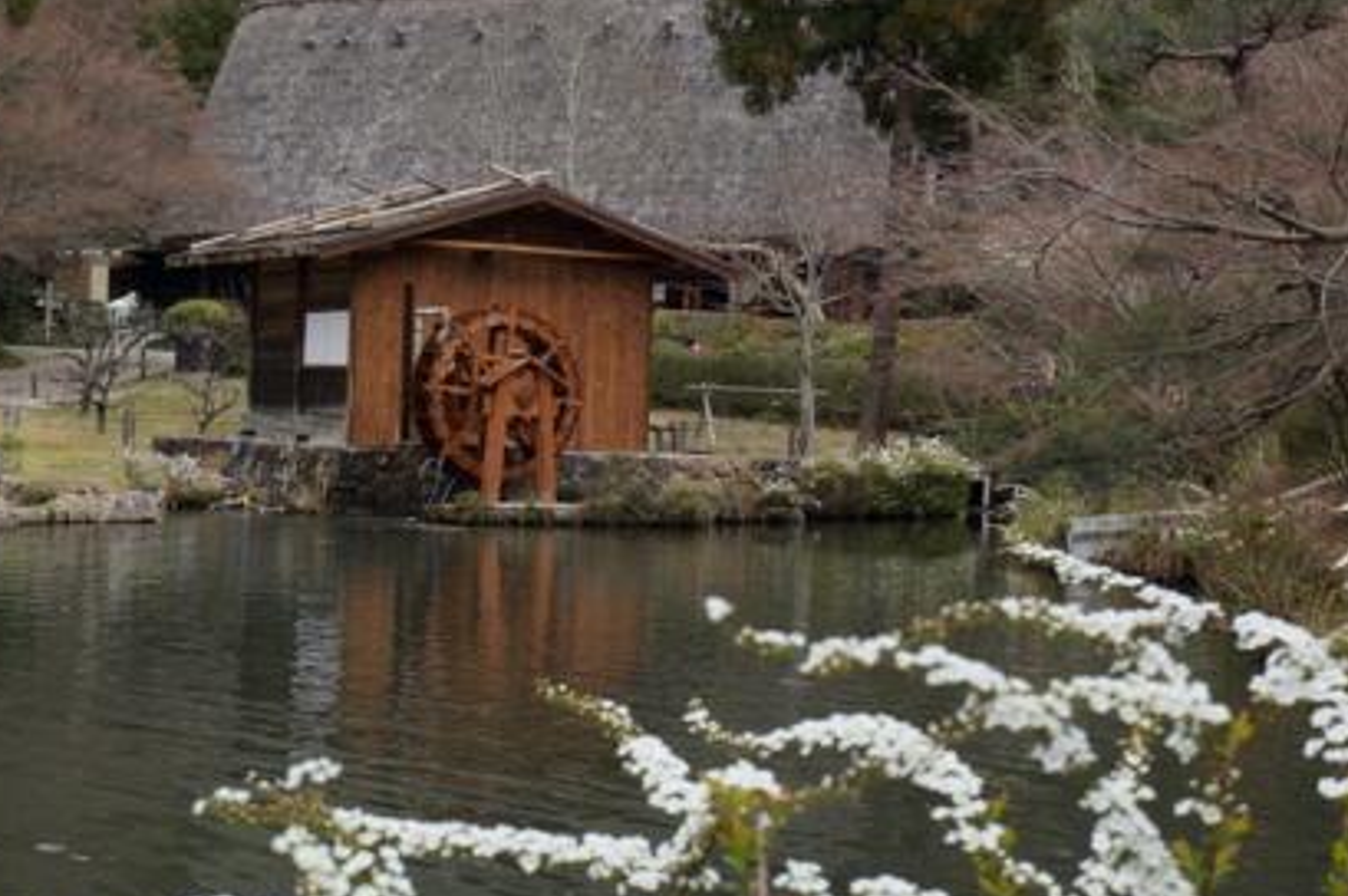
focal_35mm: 66
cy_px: 486
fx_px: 2469
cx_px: 412
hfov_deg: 30.2
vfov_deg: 20.6
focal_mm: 30
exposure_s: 1/80
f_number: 6.3
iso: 100
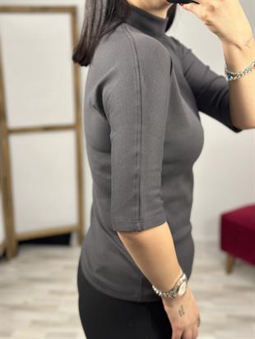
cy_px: 170
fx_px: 471
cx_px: 128
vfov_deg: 39.6
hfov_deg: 30.3
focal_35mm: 48
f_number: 1.78
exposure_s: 1/100
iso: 160
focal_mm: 6.86
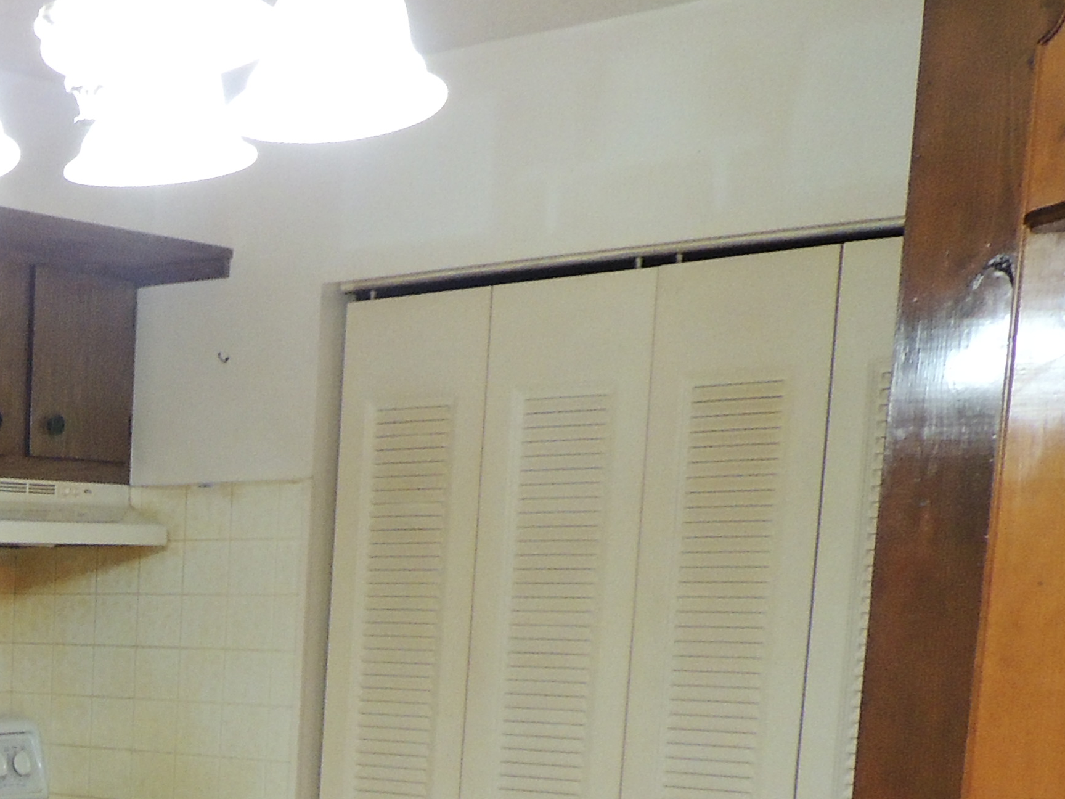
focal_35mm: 64
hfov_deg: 25.6
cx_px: -351
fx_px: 1969
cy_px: 914
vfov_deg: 21.6
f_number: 3
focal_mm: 4.3
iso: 400
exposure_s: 1/30
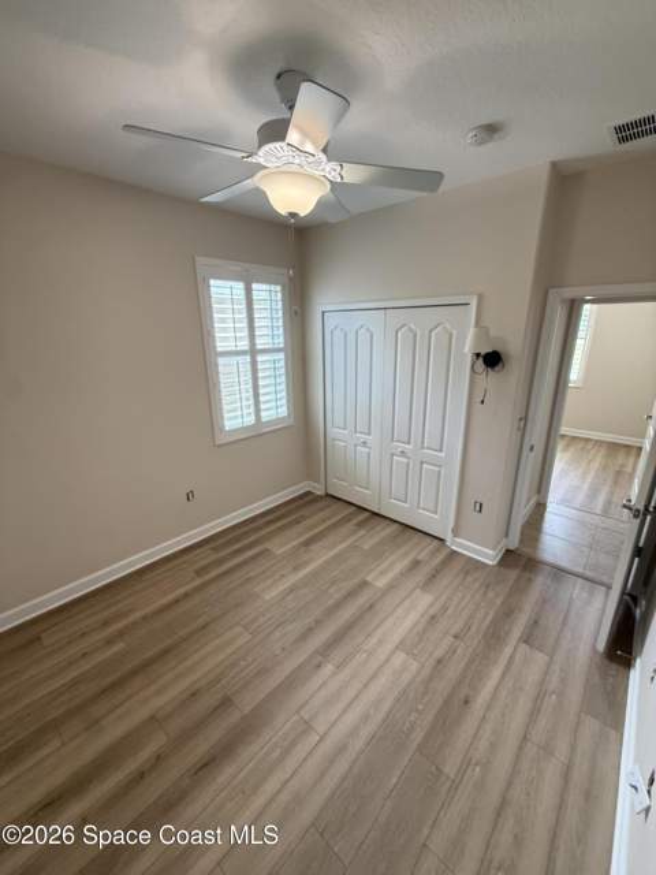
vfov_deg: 102.1
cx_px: 328
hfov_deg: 85.7
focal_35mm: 14
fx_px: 354
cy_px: 438
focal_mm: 2.22
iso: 400
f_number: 2.2
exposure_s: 1/120
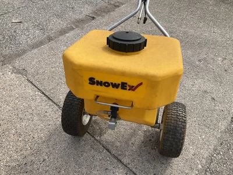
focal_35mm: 29
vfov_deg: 48.2
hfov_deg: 61.7
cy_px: 88
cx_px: 116
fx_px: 195
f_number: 1.8
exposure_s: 1/1076
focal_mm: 3
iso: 25
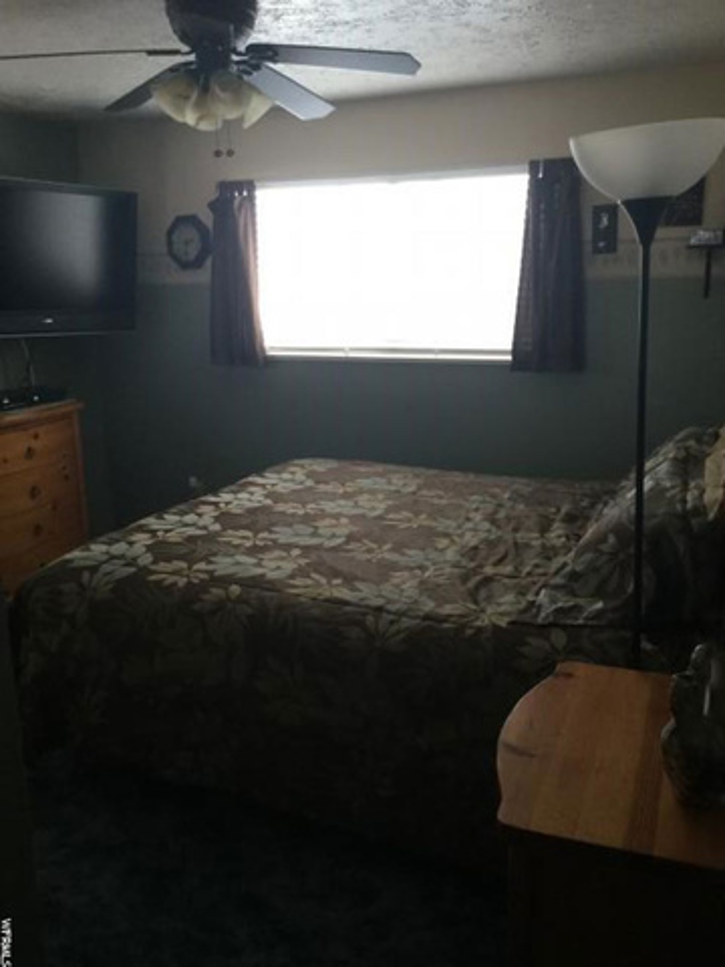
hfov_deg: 45.4
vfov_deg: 58.4
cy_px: 484
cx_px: 362
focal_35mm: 31
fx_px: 866
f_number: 2.4
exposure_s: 1/30
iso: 64
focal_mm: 3.3
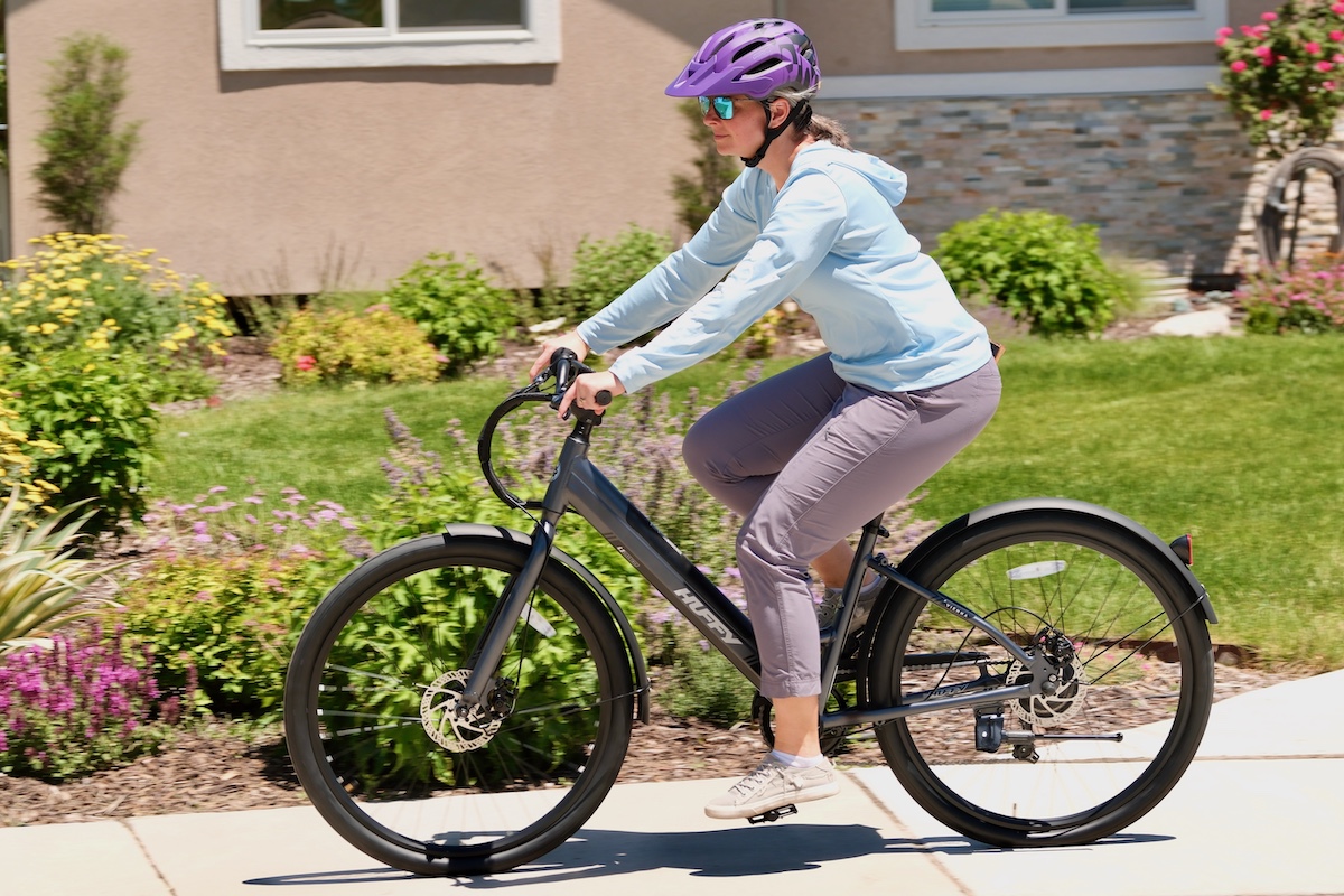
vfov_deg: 13.3
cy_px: 448
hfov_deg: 19.8
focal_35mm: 103
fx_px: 3845
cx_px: 672
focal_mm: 68.7
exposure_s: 1/340
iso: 125
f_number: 5
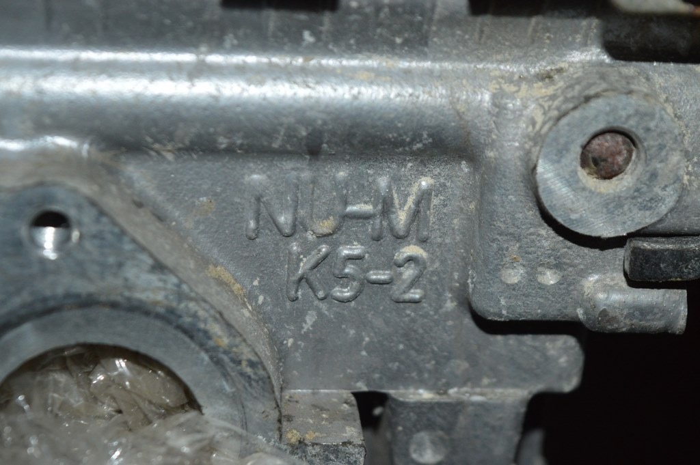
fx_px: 1603
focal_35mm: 82
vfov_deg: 16.5
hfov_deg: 24.6
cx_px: 350
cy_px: 232
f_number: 5.6
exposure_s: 1/60
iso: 1100
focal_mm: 55
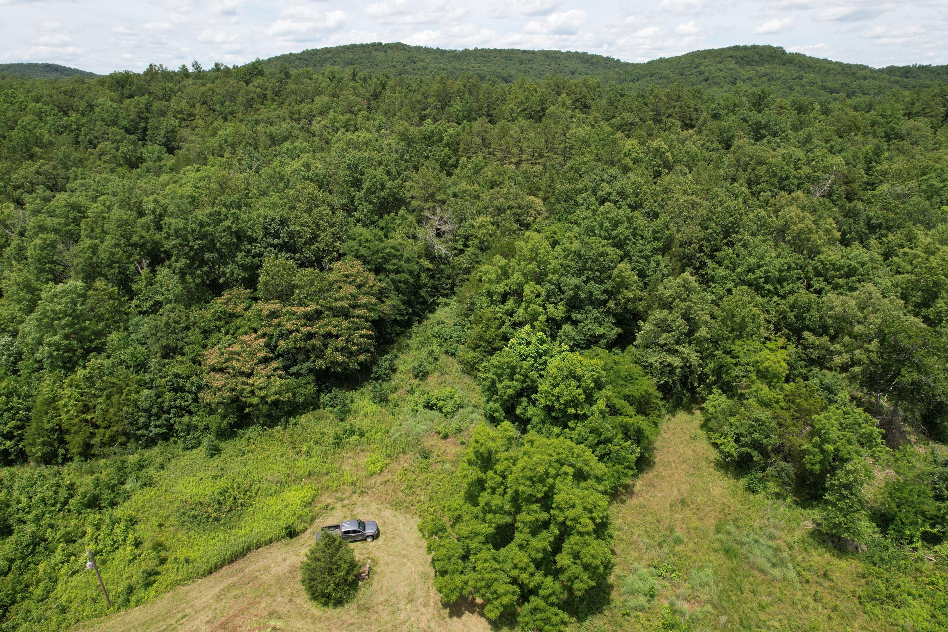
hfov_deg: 78.6
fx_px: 579
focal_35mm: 22
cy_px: 316
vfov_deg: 57.2
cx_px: 474
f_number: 2.8
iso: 140
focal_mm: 8.38
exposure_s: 1/1600
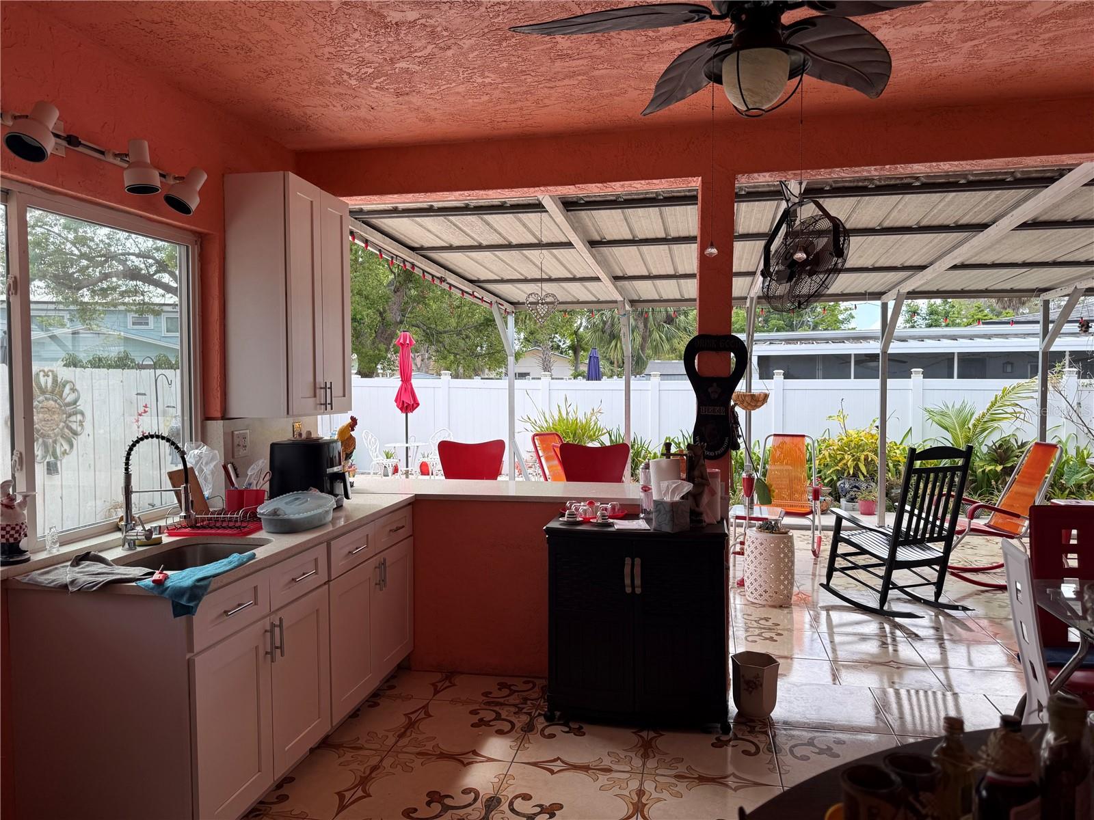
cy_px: 410
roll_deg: +0.6
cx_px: 547
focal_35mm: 24
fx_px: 758
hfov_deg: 71.6
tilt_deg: -2.2
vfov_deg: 56.8
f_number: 1.78
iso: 80
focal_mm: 6.76
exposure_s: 1/849
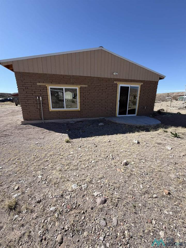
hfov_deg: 85.7
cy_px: 124
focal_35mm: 14
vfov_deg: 102.1
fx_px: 100
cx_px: 93
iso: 25
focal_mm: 2.22
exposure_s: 1/770
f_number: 2.2
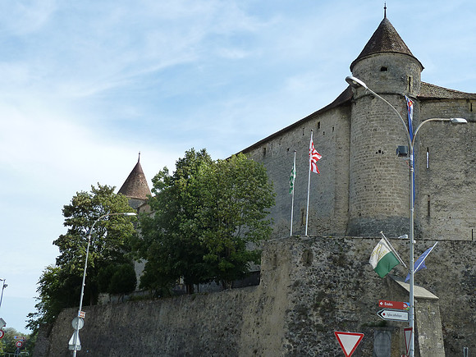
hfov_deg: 39.7
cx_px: 238
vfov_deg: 30.3
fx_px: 660
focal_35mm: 48
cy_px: 178
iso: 125
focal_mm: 7.9
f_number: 4.5
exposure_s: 1/400
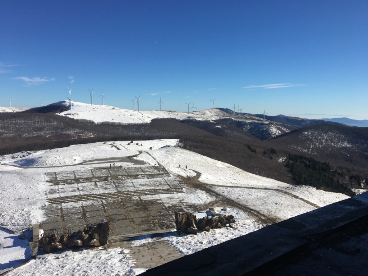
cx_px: 184
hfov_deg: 61.7
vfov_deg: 48.2
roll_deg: -0.3
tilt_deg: -4.6
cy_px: 138
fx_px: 308
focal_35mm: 29
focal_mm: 4.15
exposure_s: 1/2404
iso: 25
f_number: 2.2
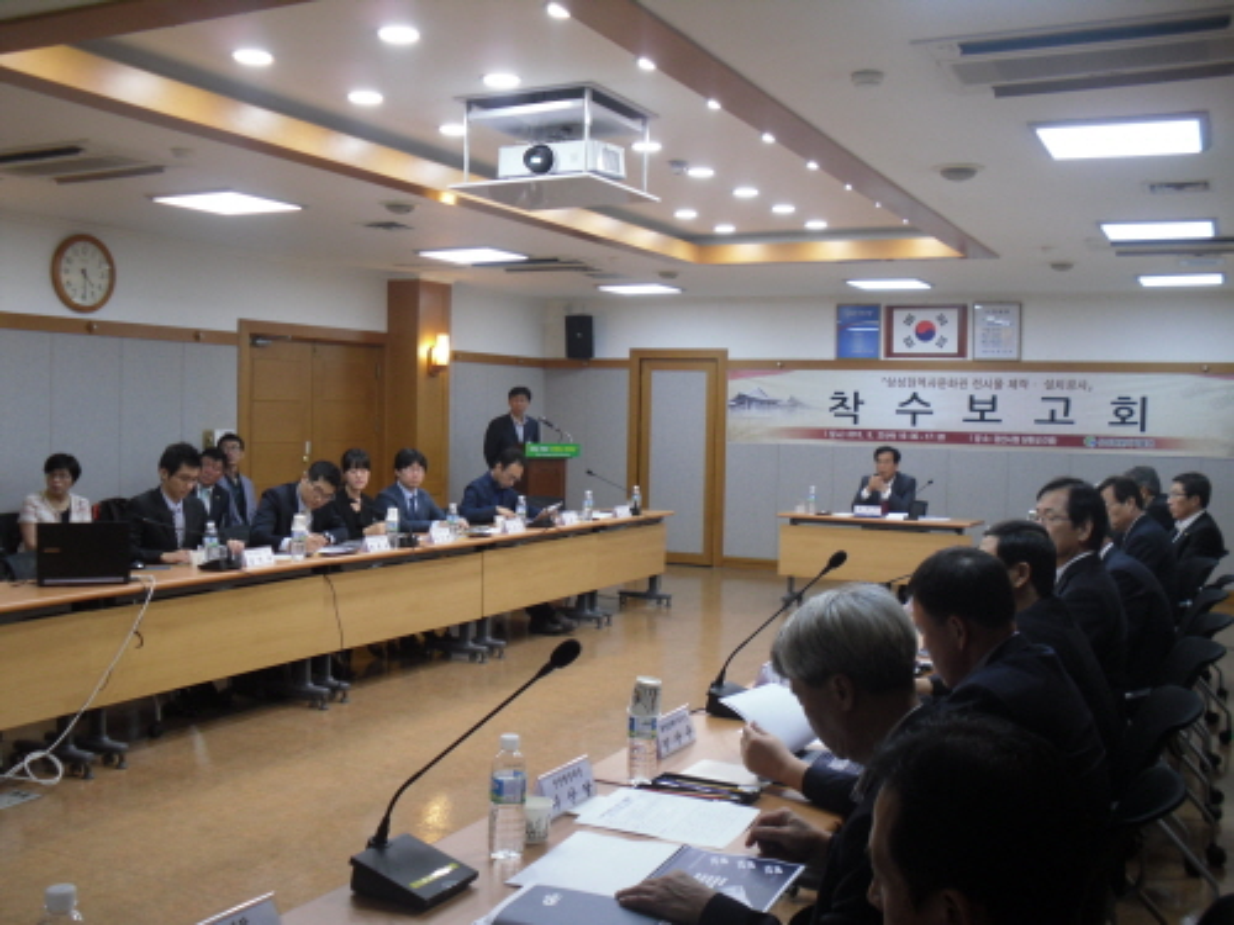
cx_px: 617
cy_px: 462
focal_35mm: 35
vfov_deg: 40.7
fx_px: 1248
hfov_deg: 52.6
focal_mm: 6.3
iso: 100
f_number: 3
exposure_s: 1/25
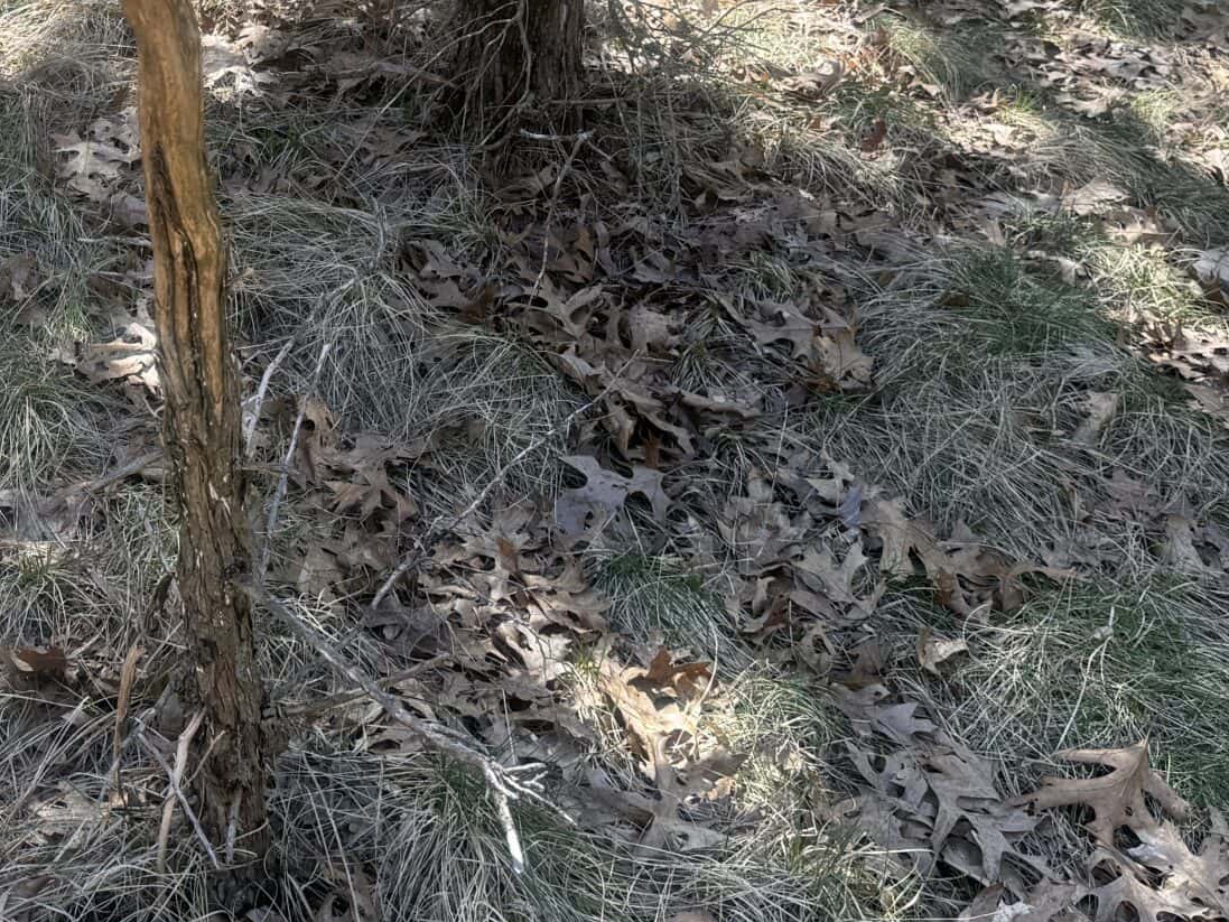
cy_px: -18
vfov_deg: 24.8
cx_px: 216
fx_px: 1988
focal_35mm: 56
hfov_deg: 33.2
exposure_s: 1/433
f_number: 1.78
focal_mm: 6.76
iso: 80
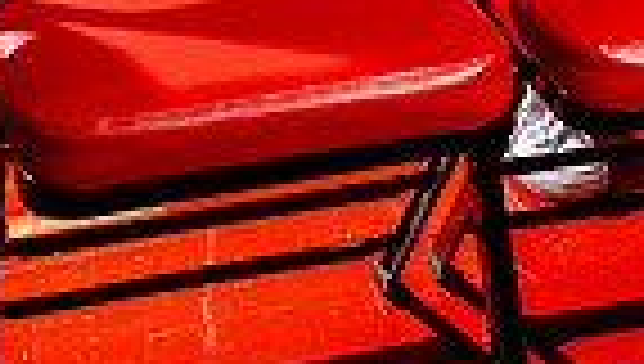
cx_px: 572
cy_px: -611
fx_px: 2532
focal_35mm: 148
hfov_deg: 14.4
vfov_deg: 7.5
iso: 250
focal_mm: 45
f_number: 4
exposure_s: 1/125
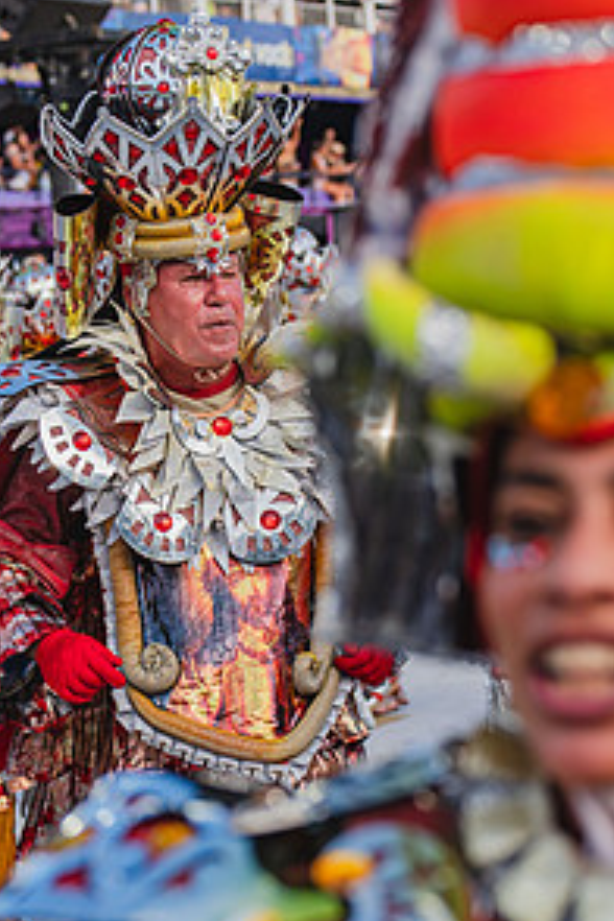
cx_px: 230
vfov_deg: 15.8
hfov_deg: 10.5
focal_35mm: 130
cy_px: 545
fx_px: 3326
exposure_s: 1/1600
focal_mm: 85
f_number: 5.6
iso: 400
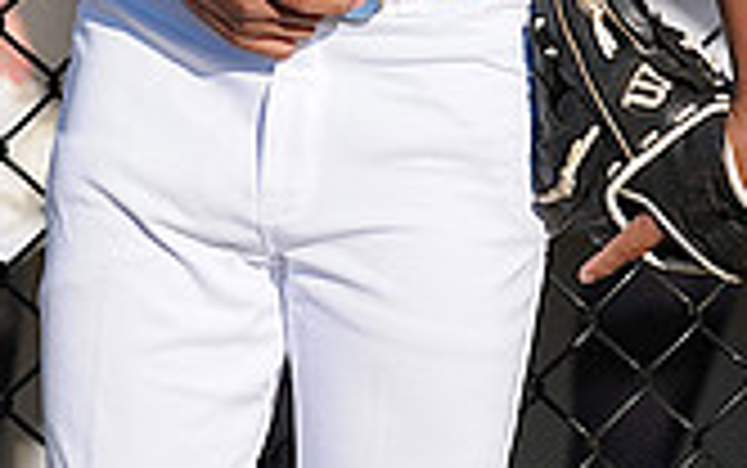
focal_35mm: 1240
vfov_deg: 1.1
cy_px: -450
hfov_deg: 1.7
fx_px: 25261
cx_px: 349
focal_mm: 300
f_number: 4
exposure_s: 1/2000
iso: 200
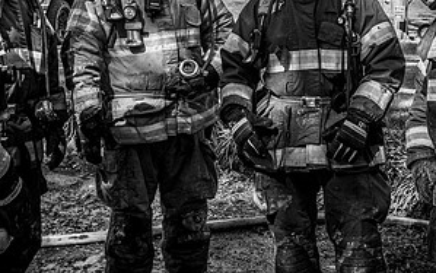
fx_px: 1129
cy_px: 24
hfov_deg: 21.8
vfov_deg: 13.6
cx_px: 299
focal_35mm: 95
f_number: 9
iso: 280
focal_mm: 32
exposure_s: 1/400
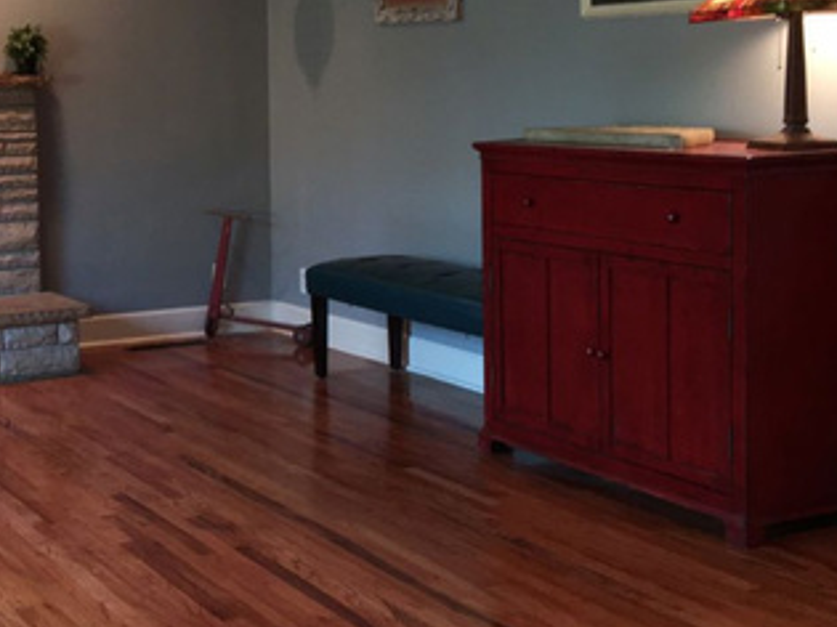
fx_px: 1426
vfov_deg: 24.5
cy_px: 159
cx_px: 43
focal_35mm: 59
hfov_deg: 30.8
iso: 64
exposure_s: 1/30
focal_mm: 4.15
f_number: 2.2
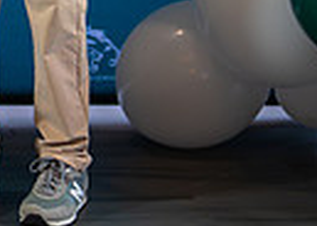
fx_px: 2277
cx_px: -191
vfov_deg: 5.6
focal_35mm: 253
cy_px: -217
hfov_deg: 7.8
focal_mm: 50
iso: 1000
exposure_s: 1/400
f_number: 1.2
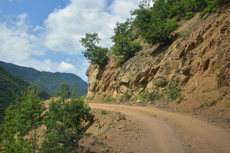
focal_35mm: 50
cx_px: 115
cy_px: 76
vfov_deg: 27.0
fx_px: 319
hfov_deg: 39.6
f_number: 20
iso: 320
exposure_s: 1/125
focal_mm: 50
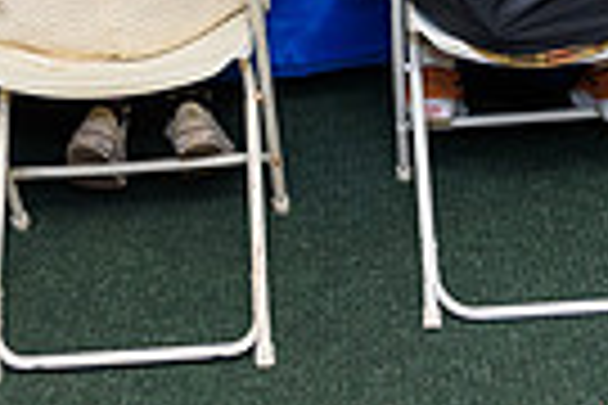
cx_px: 279
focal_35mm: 103
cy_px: -421
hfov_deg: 19.8
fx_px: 1739
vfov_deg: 11.8
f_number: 4
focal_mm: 24
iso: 800
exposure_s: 1/160
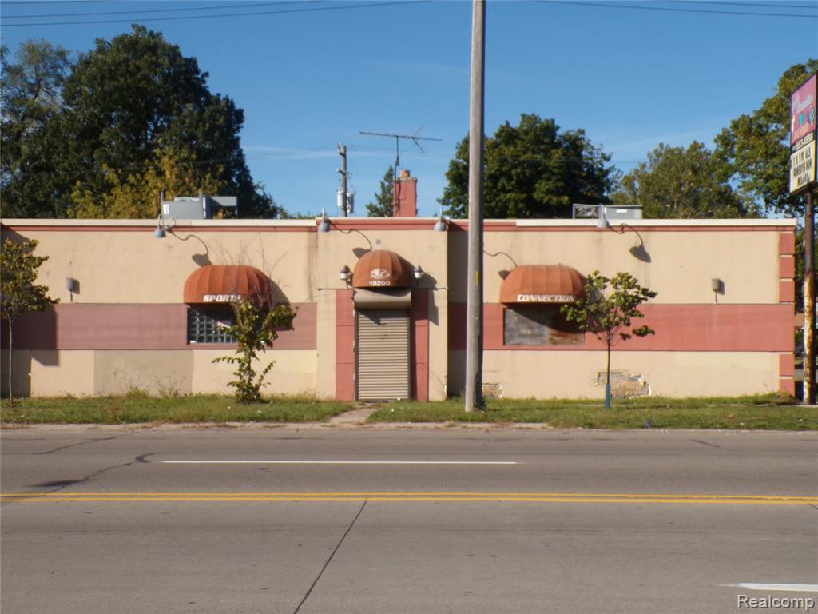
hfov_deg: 38.9
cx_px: 409
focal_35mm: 49
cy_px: 307
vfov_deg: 29.7
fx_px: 1158
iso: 100
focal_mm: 8.7
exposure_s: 1/550
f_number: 5.3
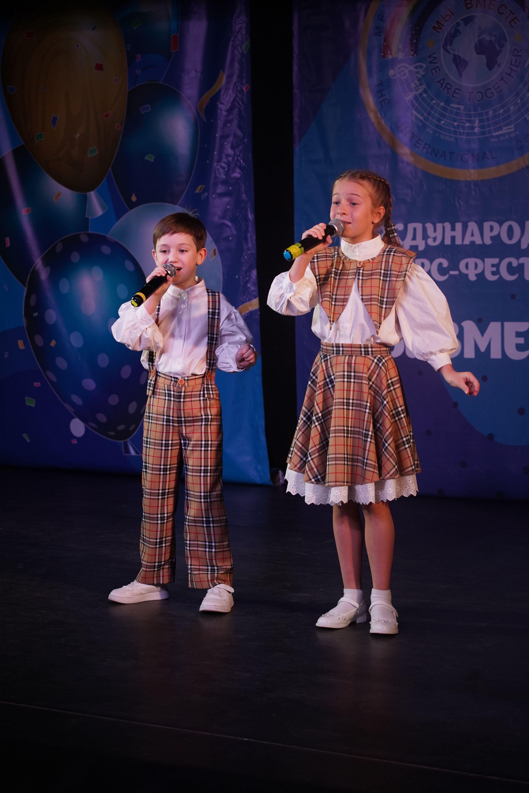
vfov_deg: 28.8
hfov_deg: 19.5
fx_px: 1543
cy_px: 396
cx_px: 264
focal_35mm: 70
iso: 2000
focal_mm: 70
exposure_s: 1/400
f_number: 4.5
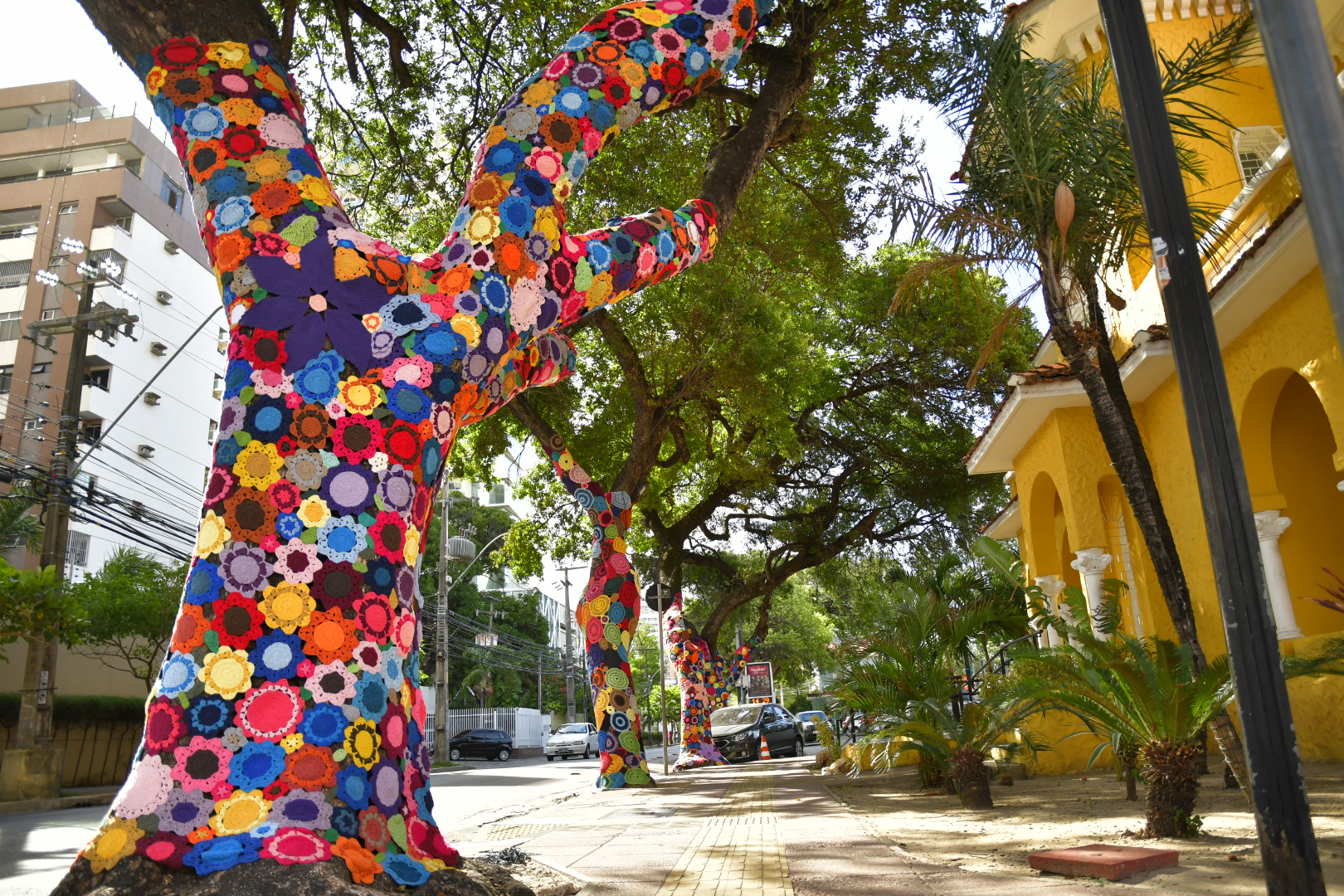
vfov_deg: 53.1
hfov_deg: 73.7
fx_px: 896
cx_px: 672
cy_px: 448
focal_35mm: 24
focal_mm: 16
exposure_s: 1/1000
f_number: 2.8
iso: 250
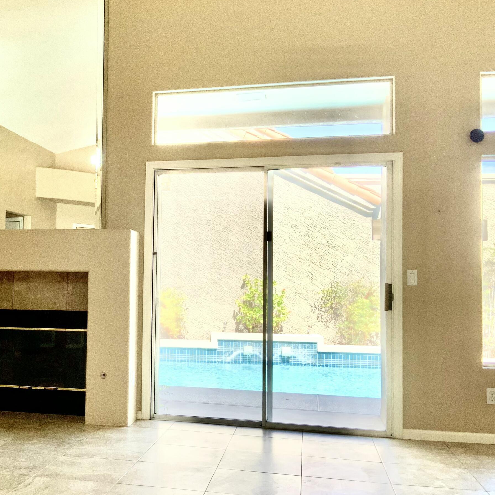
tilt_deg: +2.0
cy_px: 251
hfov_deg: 38.2
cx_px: 127
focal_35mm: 43
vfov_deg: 39.2
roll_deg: -0.5
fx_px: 696
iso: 16
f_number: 1.8
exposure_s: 1/292
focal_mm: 3
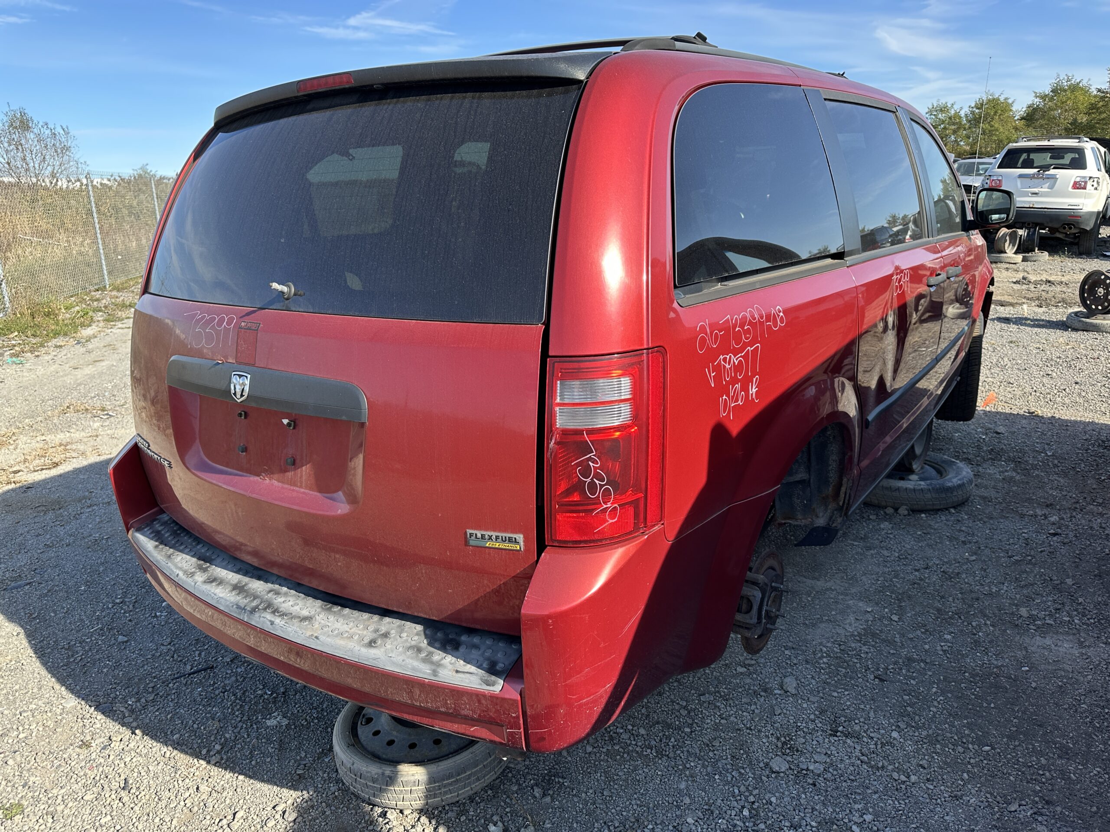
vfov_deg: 56.8
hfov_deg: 71.6
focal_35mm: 24
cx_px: 555
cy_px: 416
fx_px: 770
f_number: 1.78
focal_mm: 6.86
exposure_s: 1/1072
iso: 80
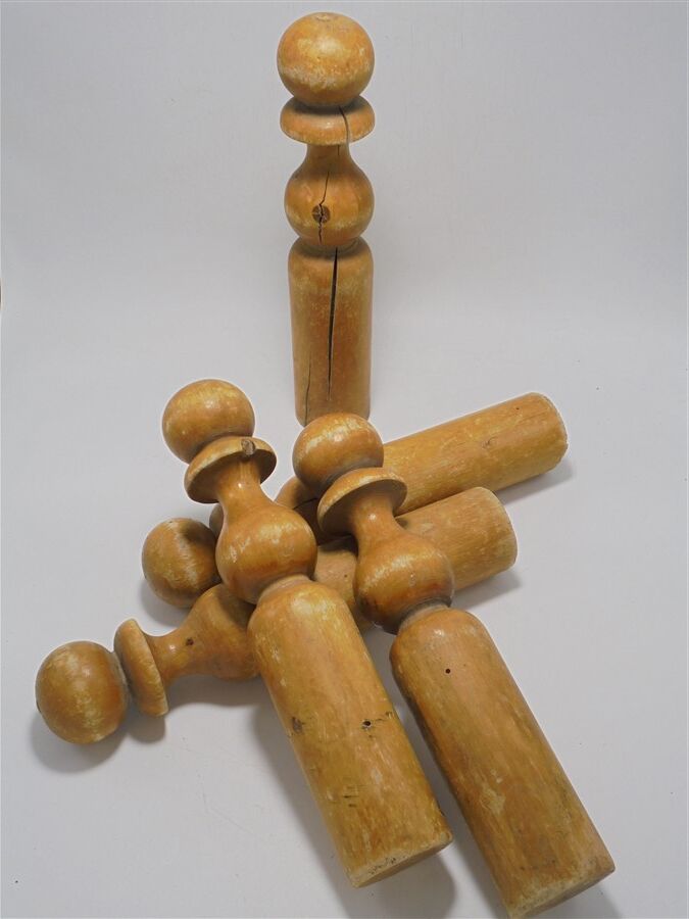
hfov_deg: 37.7
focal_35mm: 38
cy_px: 460
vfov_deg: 49.0
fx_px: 1008
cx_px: 344
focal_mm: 6.9
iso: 100
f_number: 4.2
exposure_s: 1/80
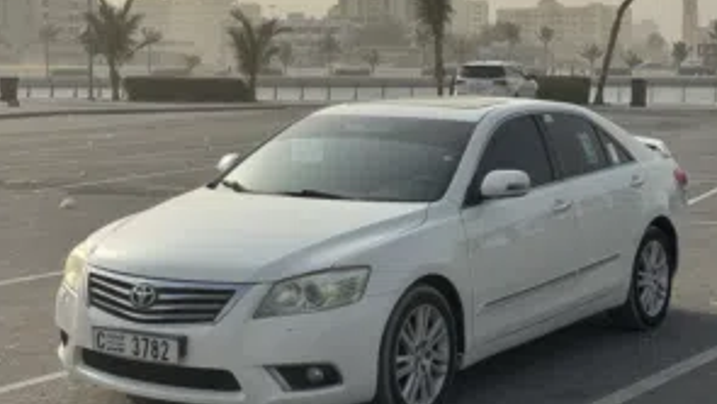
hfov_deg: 29.7
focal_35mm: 71
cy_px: 83
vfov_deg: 16.9
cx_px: 355
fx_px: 1350
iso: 64
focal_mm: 6.76
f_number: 1.78
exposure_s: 1/3257
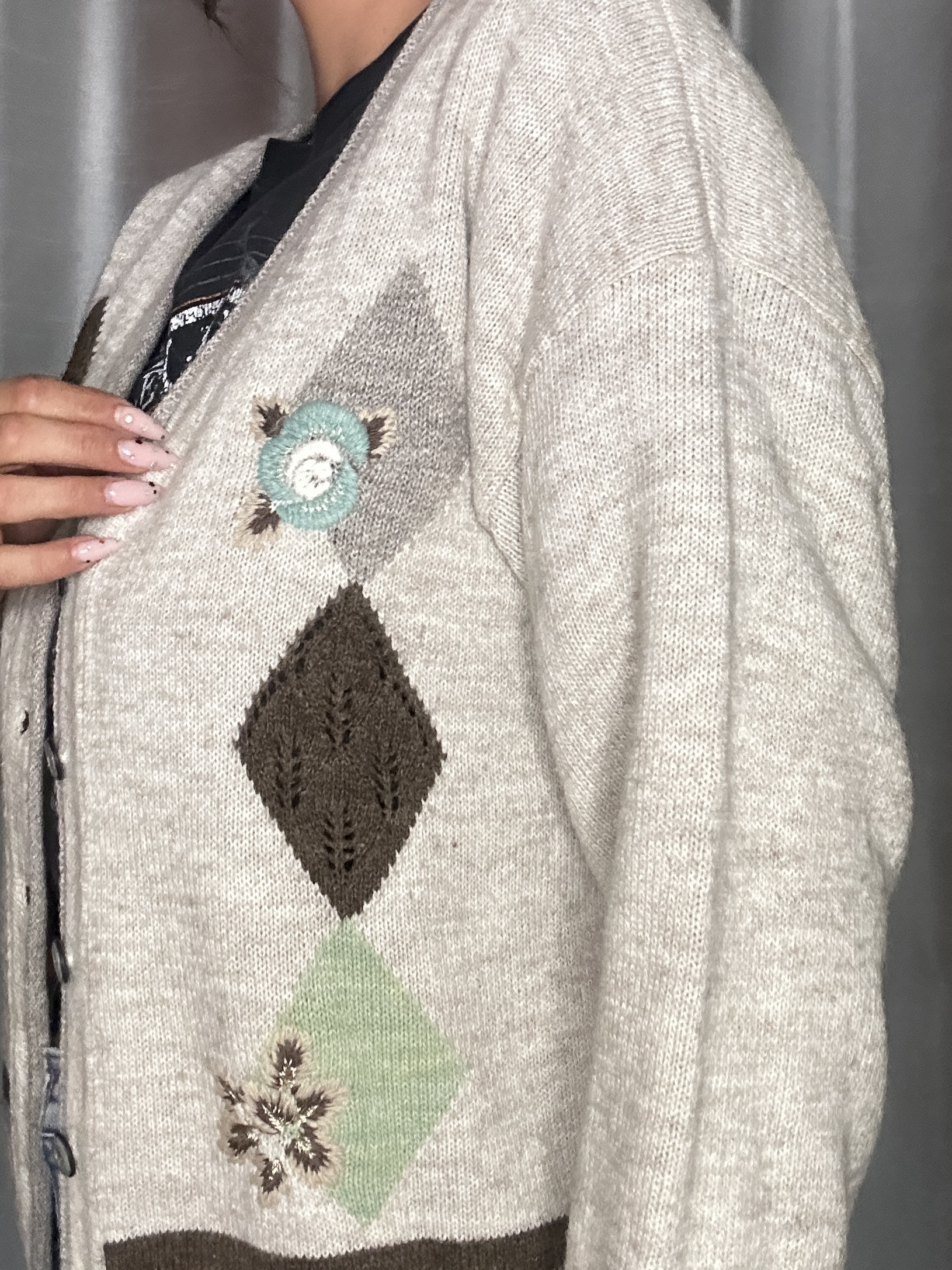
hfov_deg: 46.8
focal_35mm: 30
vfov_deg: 60.0
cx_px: 476
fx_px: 1100
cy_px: 635
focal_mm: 2.69
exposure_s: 1/54
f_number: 1.9
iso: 320
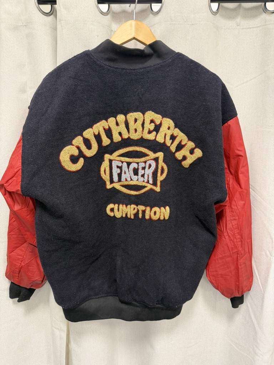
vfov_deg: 71.6
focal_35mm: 24
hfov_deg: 56.8
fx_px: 253
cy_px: 182
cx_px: 137
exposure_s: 1/50
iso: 200
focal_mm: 6.76
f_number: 1.78
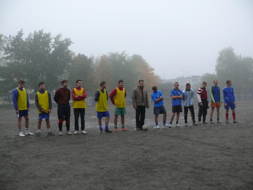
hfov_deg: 52.6
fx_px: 256
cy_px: 95
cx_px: 126
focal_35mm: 35
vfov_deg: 40.7
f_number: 2.8
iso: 200
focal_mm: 7.4
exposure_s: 1/250
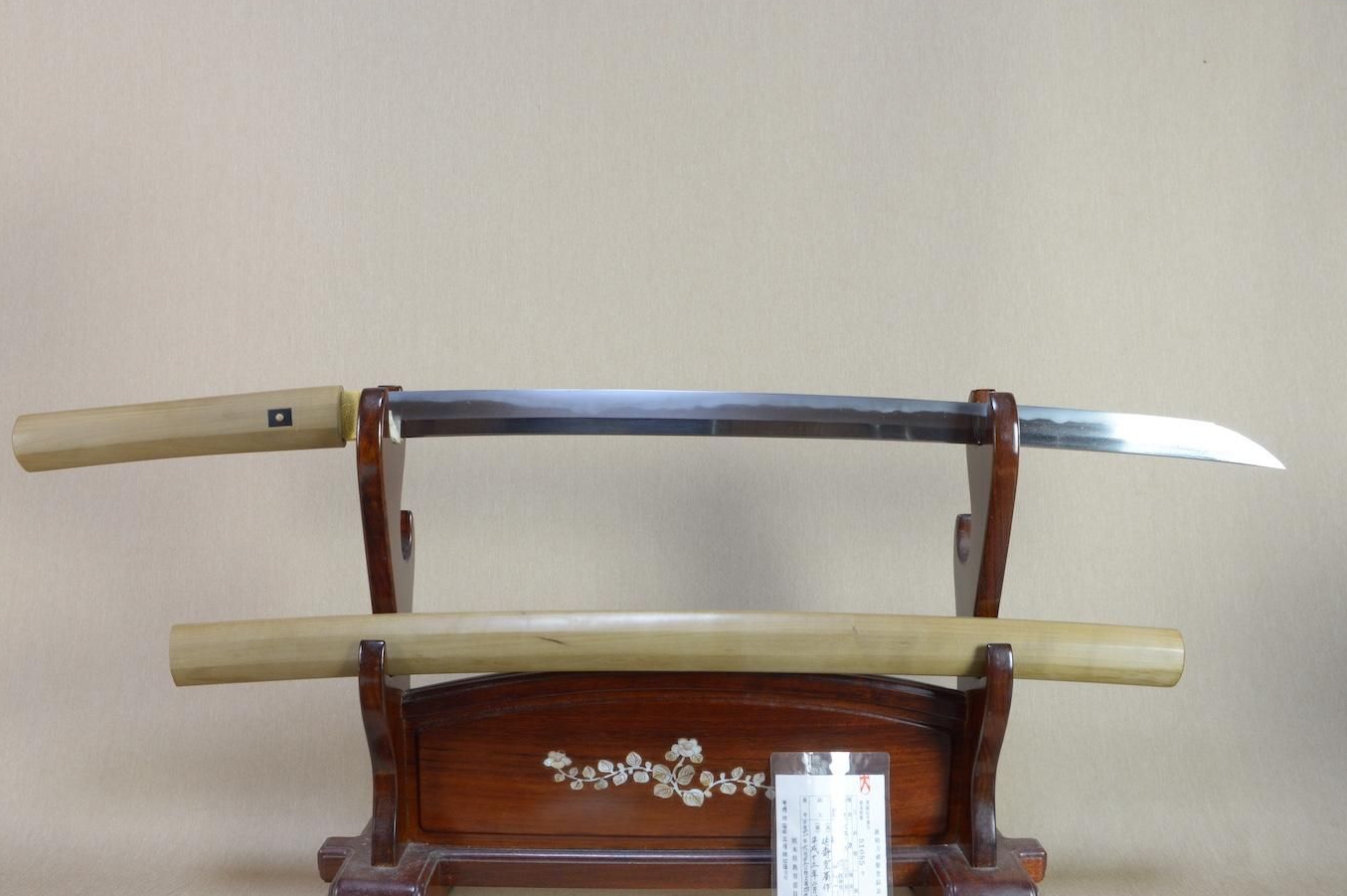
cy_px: 452
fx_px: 1159
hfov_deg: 60.3
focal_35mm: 31
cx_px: 674
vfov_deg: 42.3
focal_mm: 20
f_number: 11
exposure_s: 1/2
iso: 400
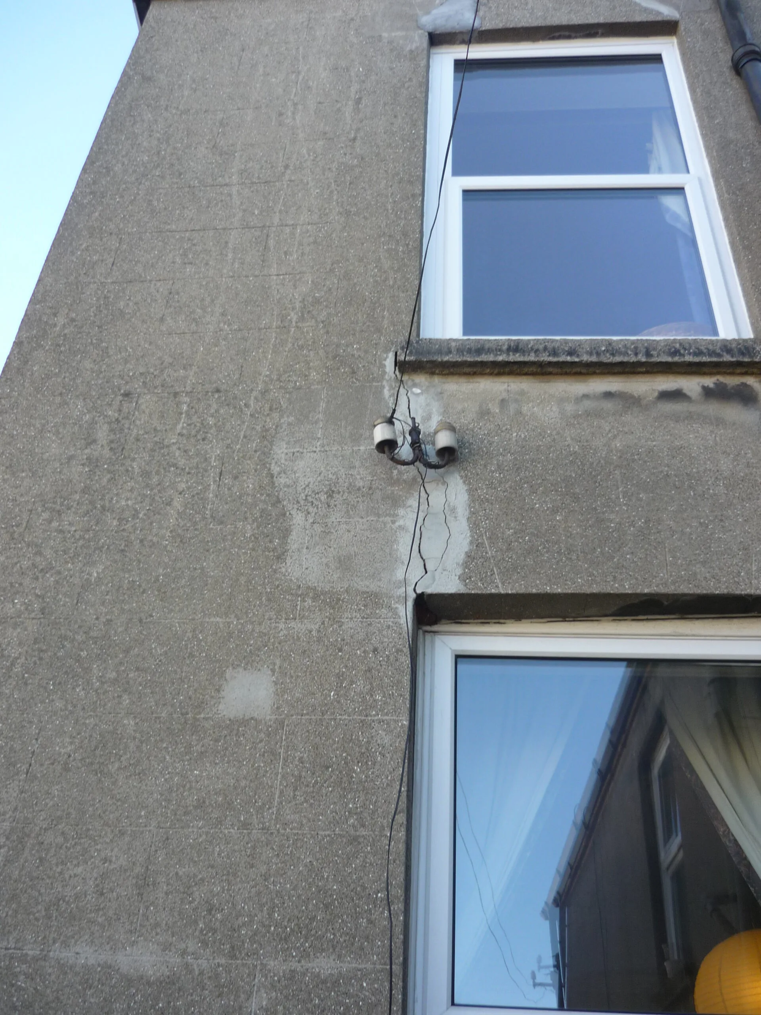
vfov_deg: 55.4
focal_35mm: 33
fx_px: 967
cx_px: 380
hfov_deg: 42.9
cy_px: 508
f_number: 2.8
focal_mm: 5.5
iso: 100
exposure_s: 1/160
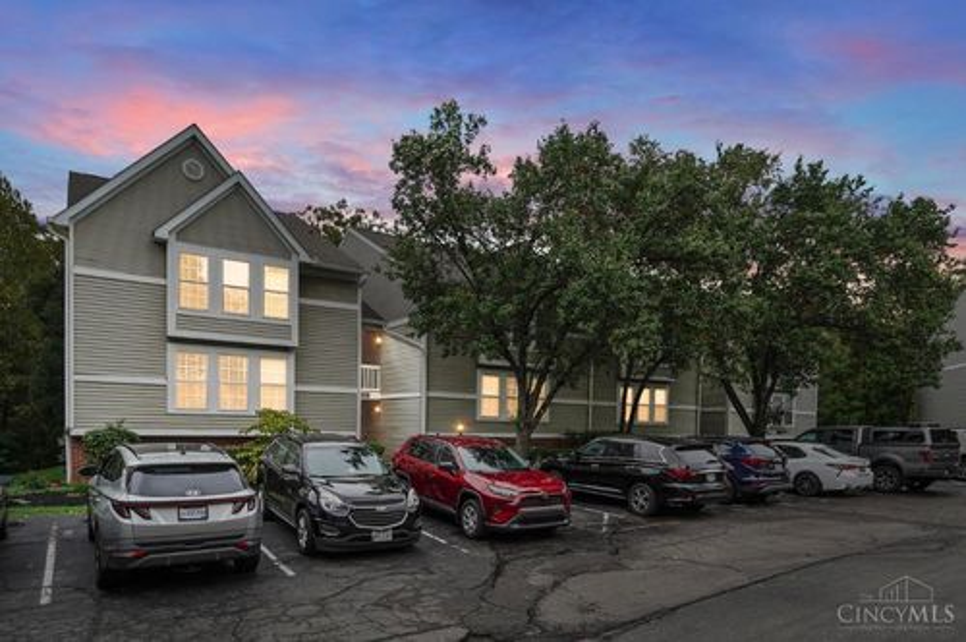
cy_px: 321
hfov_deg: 75.6
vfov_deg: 54.5
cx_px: 483
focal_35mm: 23
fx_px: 623
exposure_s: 1/100
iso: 100
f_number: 4.5
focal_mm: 15.5
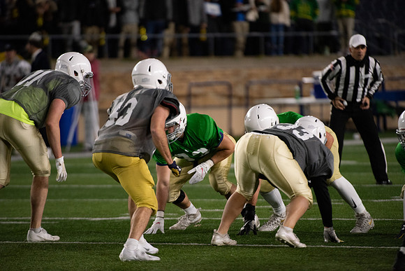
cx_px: 202
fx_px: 4501
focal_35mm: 400
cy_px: 136
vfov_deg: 3.4
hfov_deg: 5.2
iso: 3600
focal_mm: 400
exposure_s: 1/500
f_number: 4.5
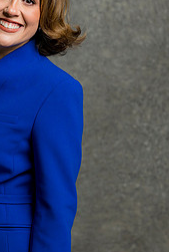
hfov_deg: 9.1
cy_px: 117
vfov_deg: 13.6
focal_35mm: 151
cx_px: 24
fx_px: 1062
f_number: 5
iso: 125
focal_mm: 85
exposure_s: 1/200
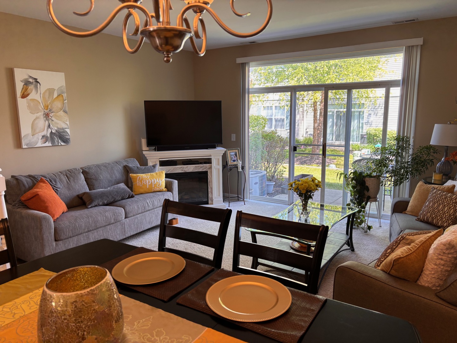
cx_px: 228
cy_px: 172
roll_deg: +0.4
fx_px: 343
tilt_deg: -9.1
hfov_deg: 67.3
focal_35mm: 26
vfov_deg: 53.1
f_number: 1.6
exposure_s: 1/120
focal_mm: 5.96
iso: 64
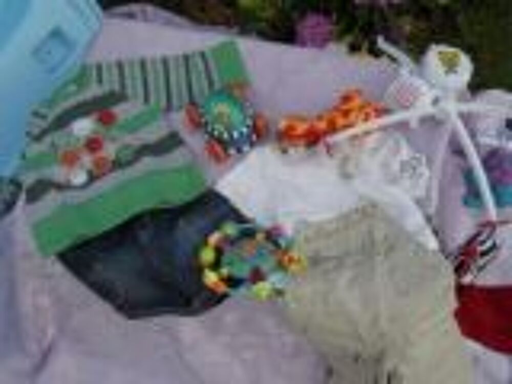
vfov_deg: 29.1
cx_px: 256
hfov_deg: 38.2
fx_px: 740
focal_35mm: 50
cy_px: 192
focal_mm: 8.2
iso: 80
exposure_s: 1/500
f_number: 3.8
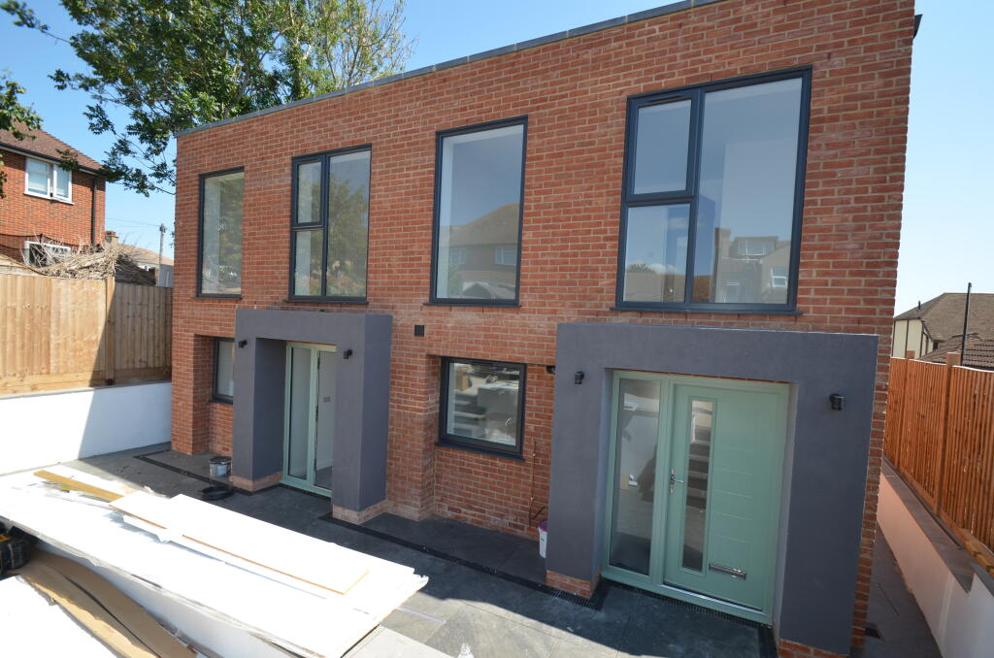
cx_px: 497
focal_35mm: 15
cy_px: 329
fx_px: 413
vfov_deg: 77.1
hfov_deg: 100.5
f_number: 5.6
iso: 100
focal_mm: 10
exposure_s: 1/200
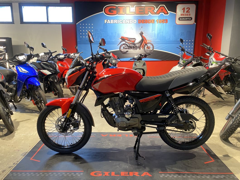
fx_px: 180
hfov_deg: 67.3
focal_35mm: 26
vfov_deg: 53.1
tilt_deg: -10.8
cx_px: 120
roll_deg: +0.4
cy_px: 90
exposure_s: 1/50
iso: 320
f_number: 1.8
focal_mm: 4.25
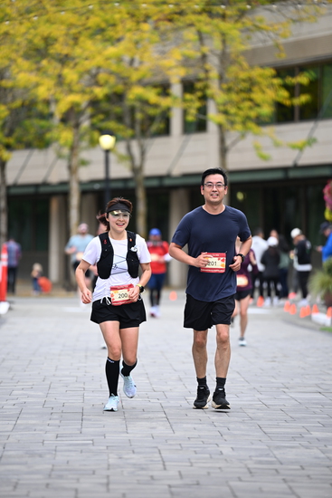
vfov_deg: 10.3
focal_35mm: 200
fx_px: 2765
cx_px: 166
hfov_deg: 6.9
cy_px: 249
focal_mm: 200
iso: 640
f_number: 2.8
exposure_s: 1/2000
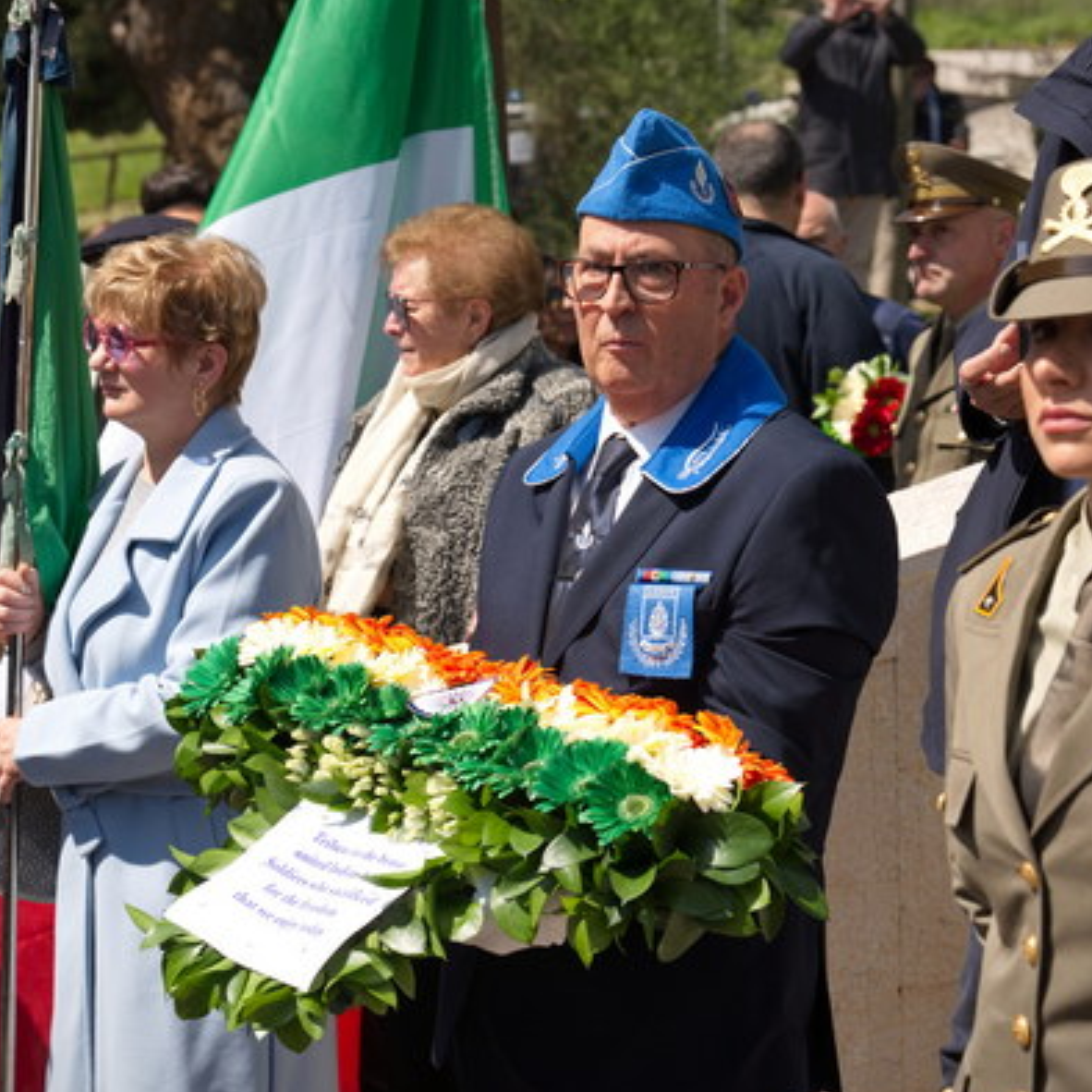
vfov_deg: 17.9
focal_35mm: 97
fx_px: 3462
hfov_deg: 17.9
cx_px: 532
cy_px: 549
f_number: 6.3
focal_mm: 75
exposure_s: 1/400
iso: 100
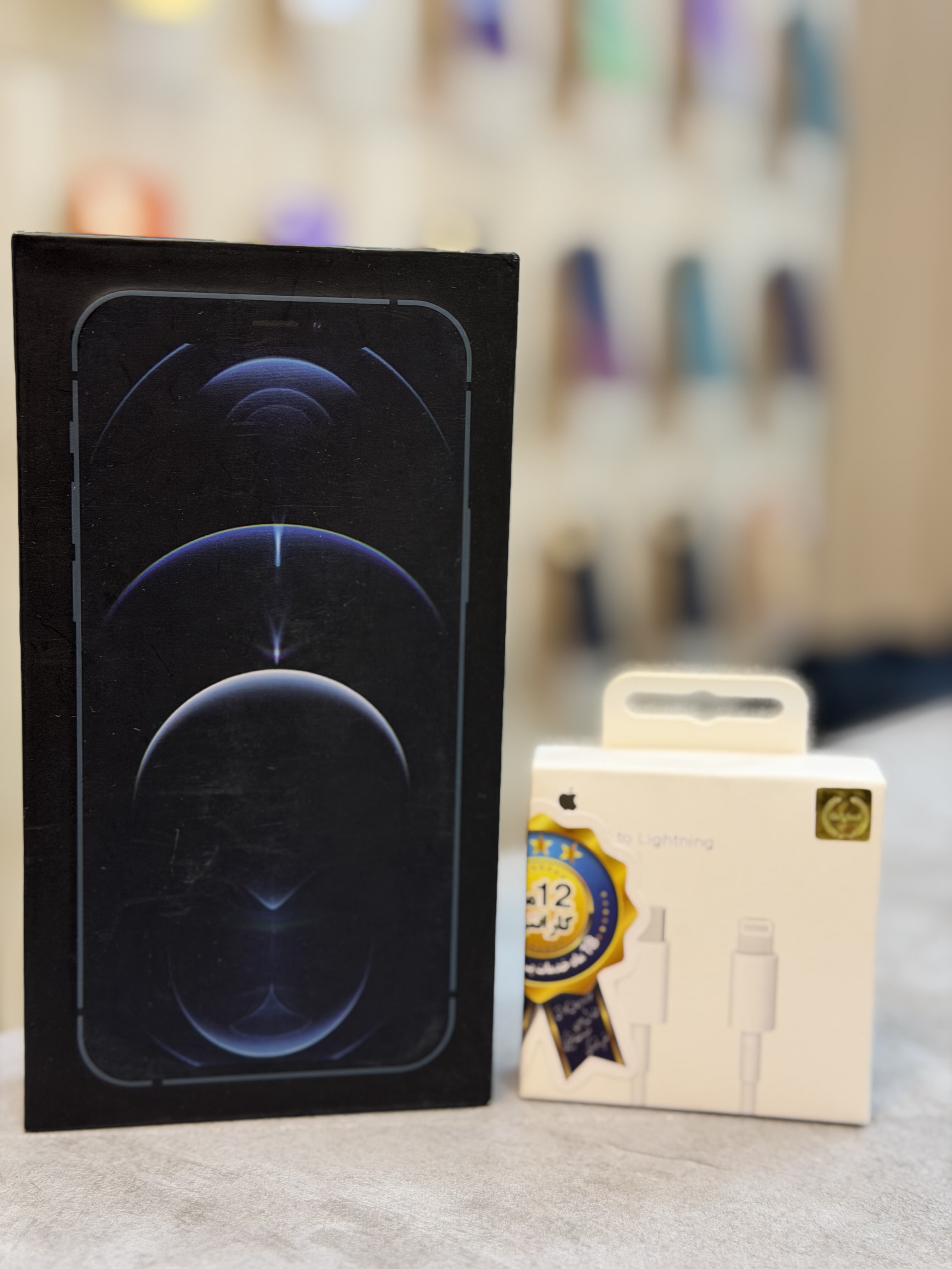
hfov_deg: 30.3
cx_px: 476
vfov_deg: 39.7
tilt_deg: -9.1
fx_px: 1760
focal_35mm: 48
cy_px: 634
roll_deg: -0.7
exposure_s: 1/50
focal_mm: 6.76
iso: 80
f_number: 1.78
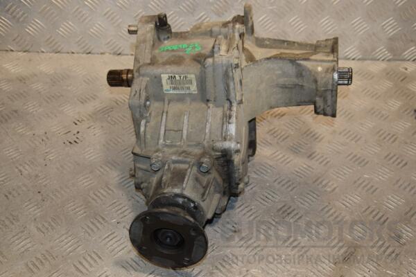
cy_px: 138
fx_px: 555
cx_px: 208
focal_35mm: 48
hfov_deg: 41.1
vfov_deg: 28.1
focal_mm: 32
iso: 800
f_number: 6.3
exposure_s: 1/200
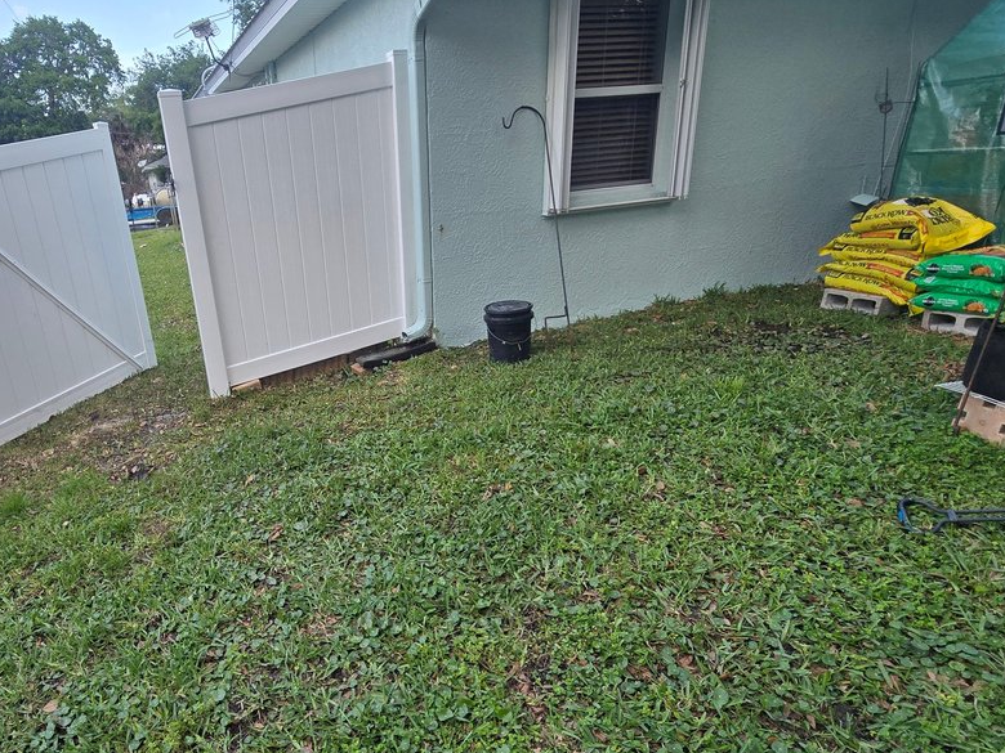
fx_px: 581
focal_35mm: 20
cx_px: 340
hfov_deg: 79.2
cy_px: 430
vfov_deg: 65.7
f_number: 2.2
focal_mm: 2.2
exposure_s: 1/619
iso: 50
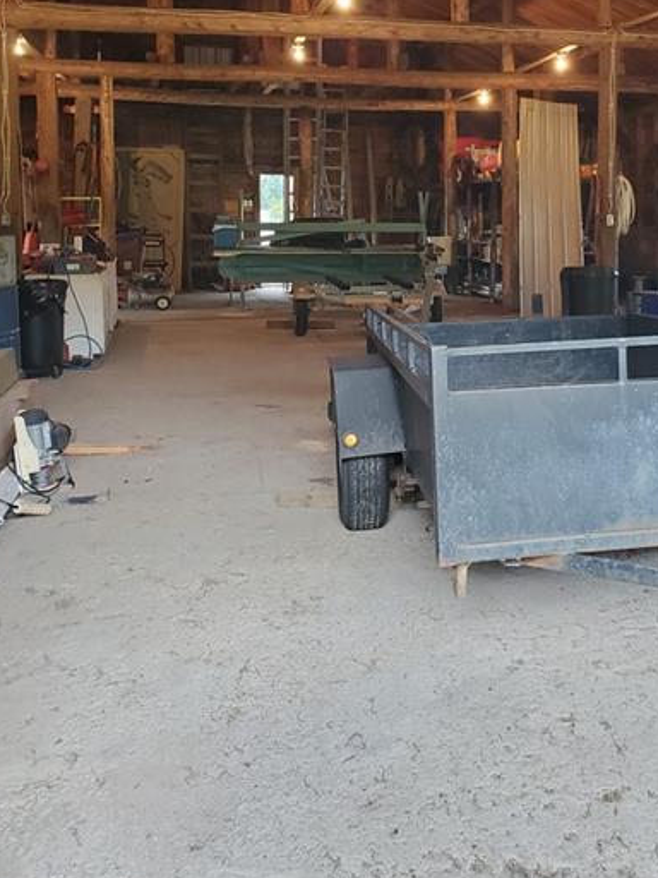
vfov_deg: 46.8
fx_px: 988
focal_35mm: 39
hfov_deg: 36.4
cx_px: 447
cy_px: 268
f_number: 2.4
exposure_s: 1/59
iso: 320
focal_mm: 4.3
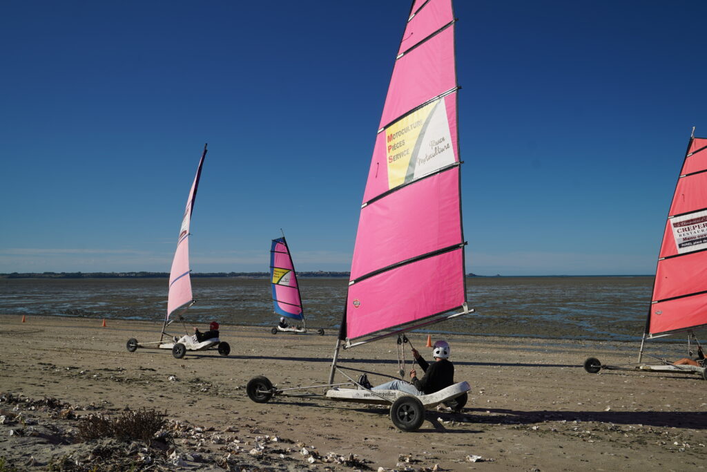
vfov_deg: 42.3
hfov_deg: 60.3
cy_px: 236
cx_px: 354
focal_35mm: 31
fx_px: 609
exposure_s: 1/320
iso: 100
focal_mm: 31
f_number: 5.6
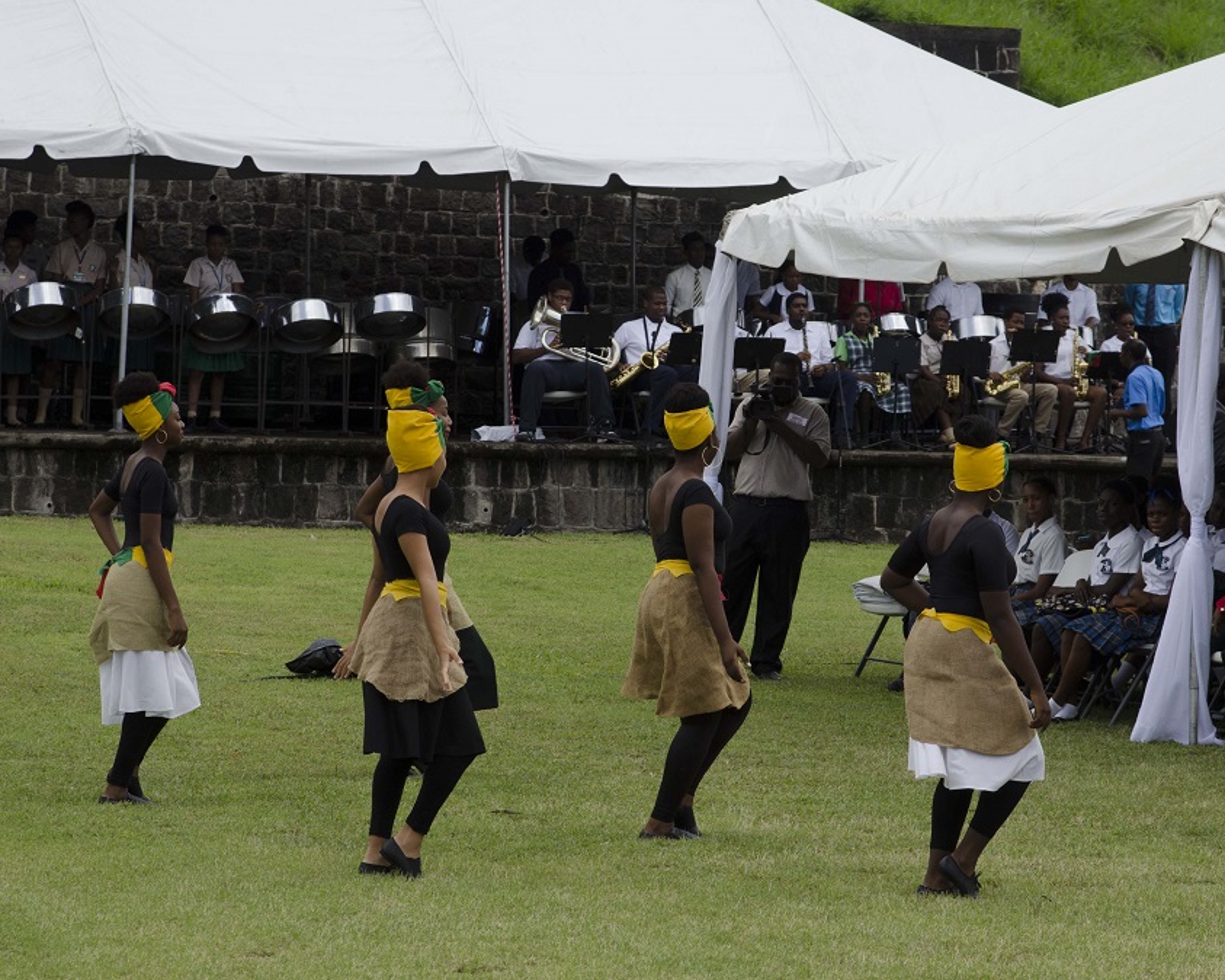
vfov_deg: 9.8
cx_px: 702
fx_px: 5691
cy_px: 489
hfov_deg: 12.3
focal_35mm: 157
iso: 320
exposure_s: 1/640
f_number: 6.3
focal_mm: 92
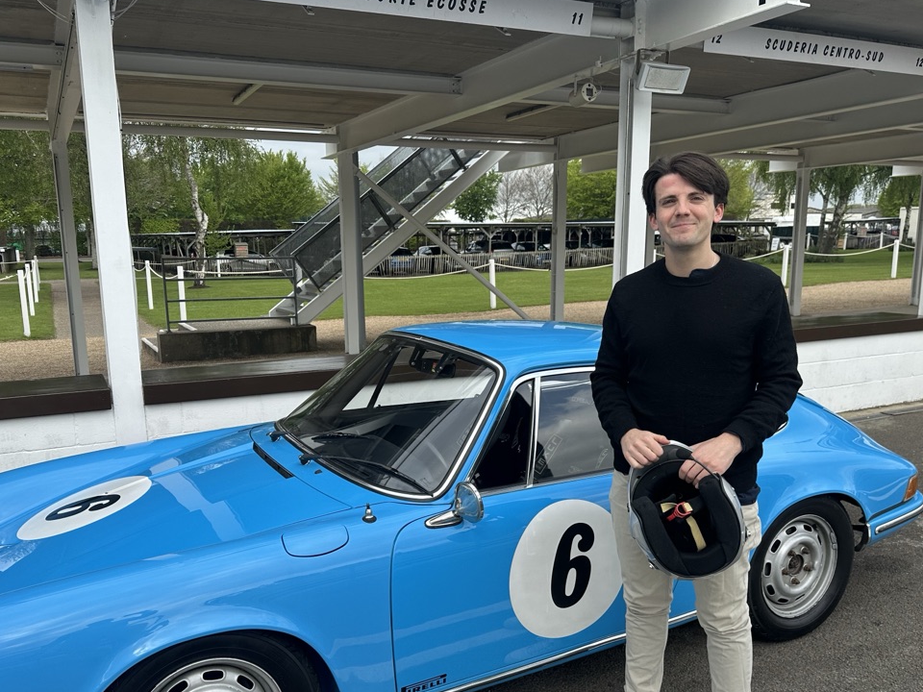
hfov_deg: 59.9
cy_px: 403
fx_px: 800
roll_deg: +0.0
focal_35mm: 30
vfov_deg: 46.6
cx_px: 438
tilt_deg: -11.6
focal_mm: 6.86
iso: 80
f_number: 1.78
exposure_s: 1/1845
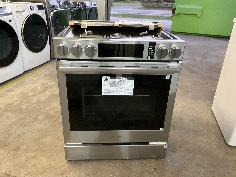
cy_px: 88
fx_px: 198
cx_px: 118
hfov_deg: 61.7
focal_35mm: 29
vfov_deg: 48.2
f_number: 1.8
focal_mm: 3
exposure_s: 1/30
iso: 320
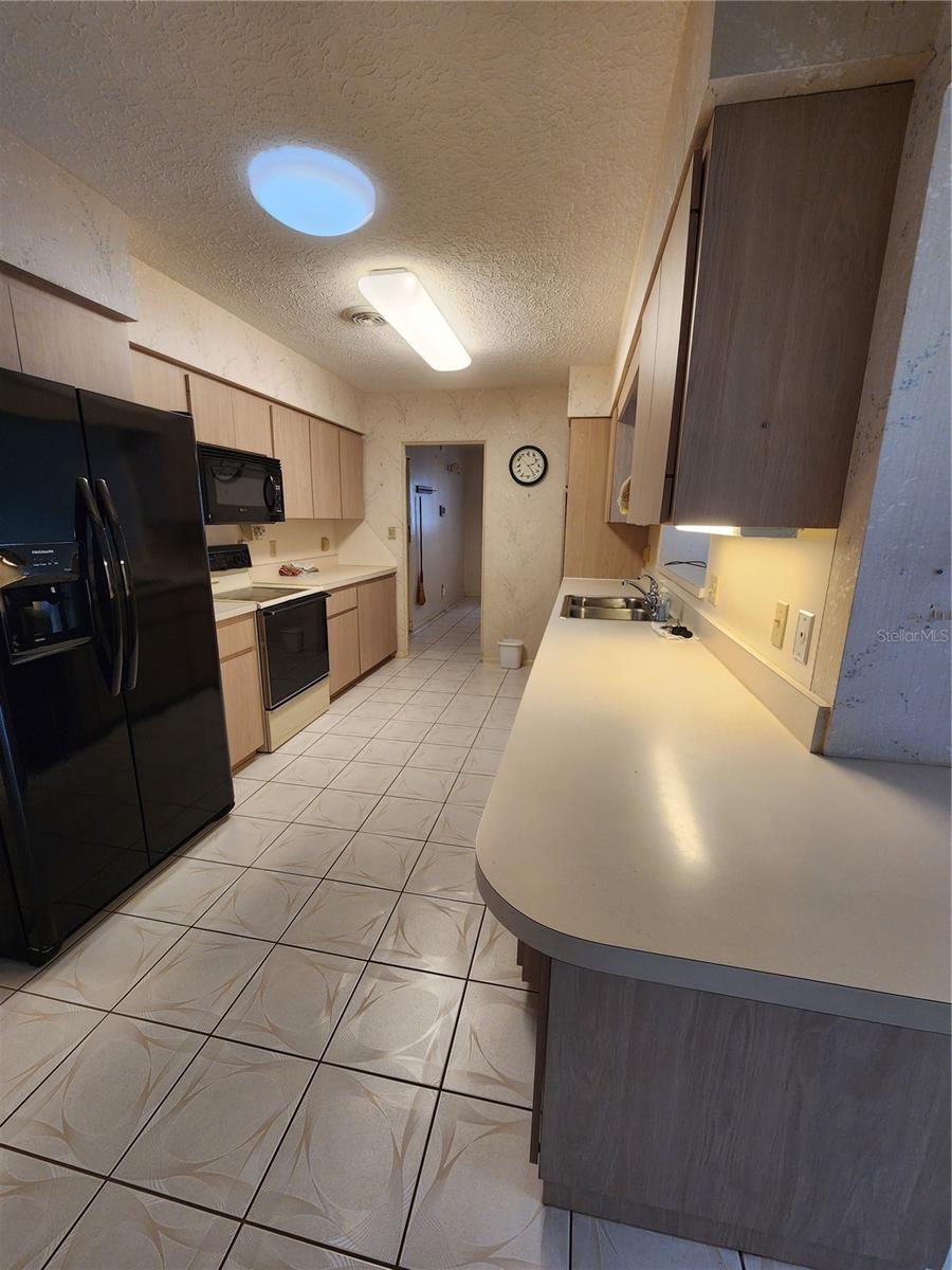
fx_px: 477
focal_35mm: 13
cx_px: 476
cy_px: 635
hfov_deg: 89.9
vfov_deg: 106.2
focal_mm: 2.2
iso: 160
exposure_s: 1/60
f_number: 2.2
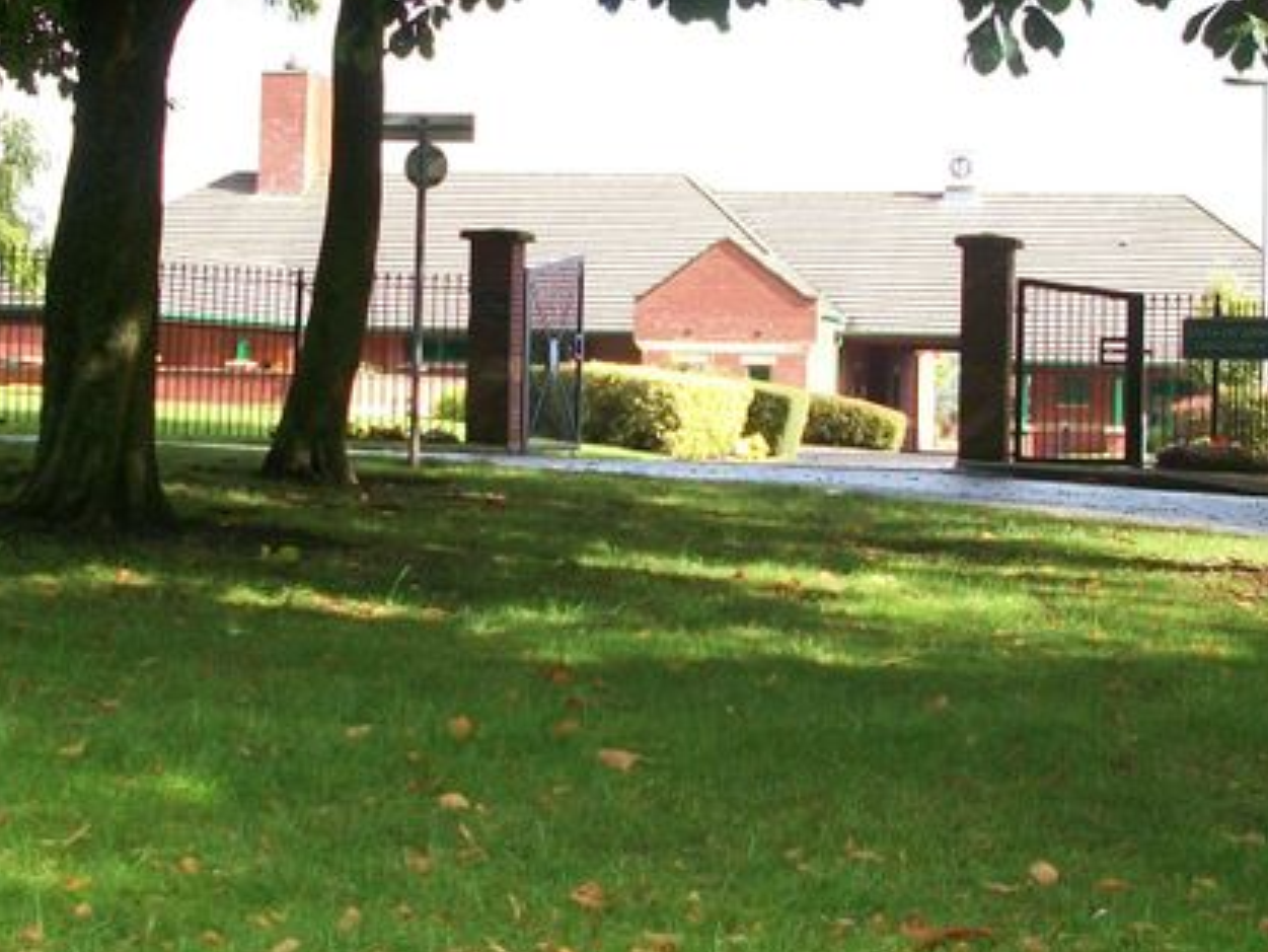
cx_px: 553
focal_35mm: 86
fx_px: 3151
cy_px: 240
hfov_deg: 22.7
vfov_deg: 17.1
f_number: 3.1
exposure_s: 1/250
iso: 80
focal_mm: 6.3
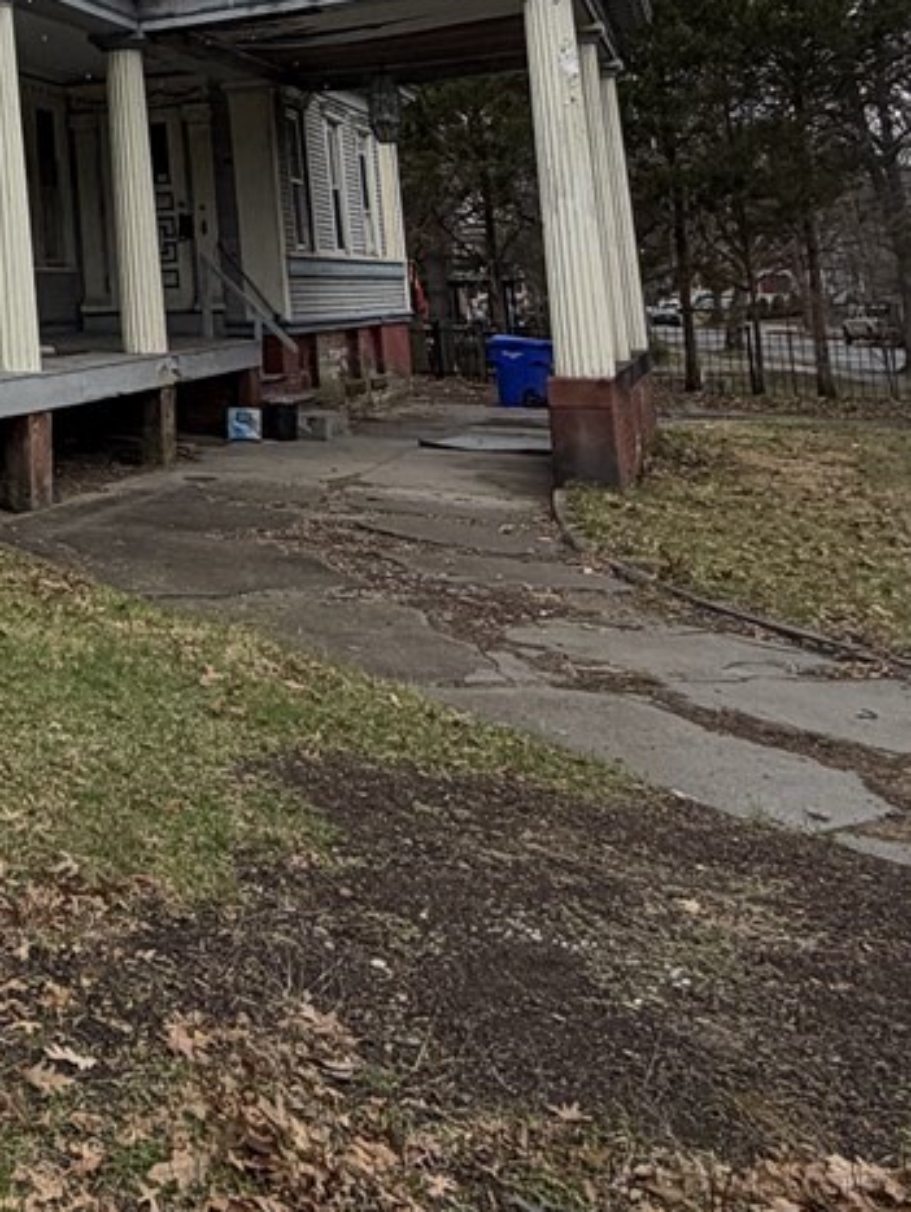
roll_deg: +0.9
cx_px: -470
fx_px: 1612
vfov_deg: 38.5
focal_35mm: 46
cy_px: 127
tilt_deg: +5.8
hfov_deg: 24.3
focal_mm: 2.22
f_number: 2.2
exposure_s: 1/590
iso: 40
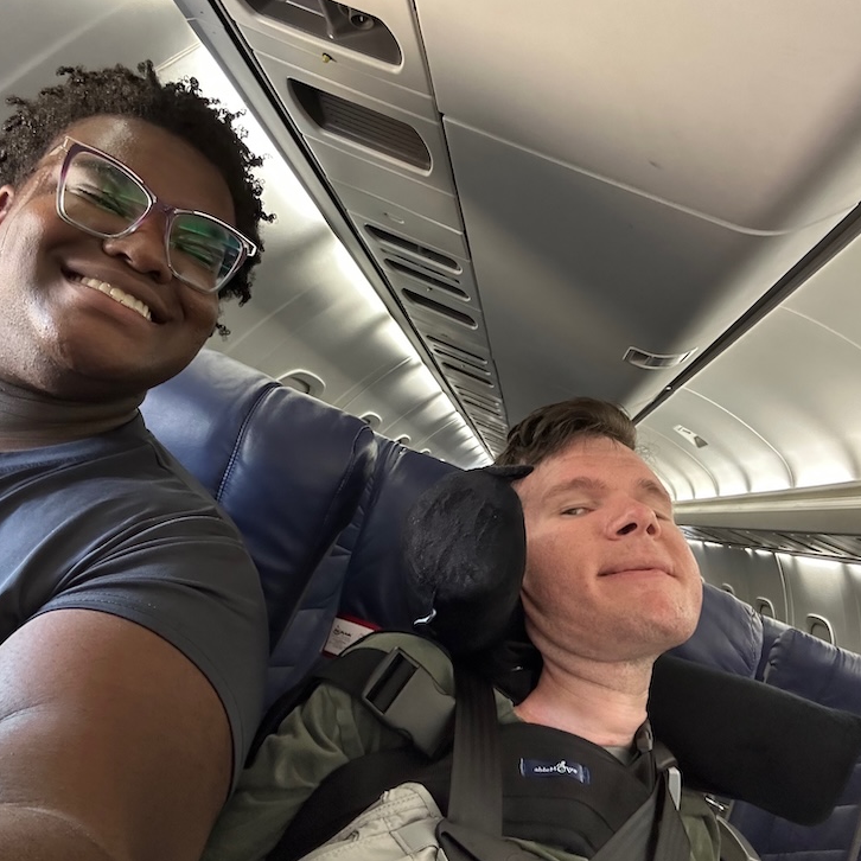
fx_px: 788
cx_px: 451
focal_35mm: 28
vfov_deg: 57.3
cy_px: 421
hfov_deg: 57.3
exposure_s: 1/60
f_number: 1.9
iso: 250
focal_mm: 2.69
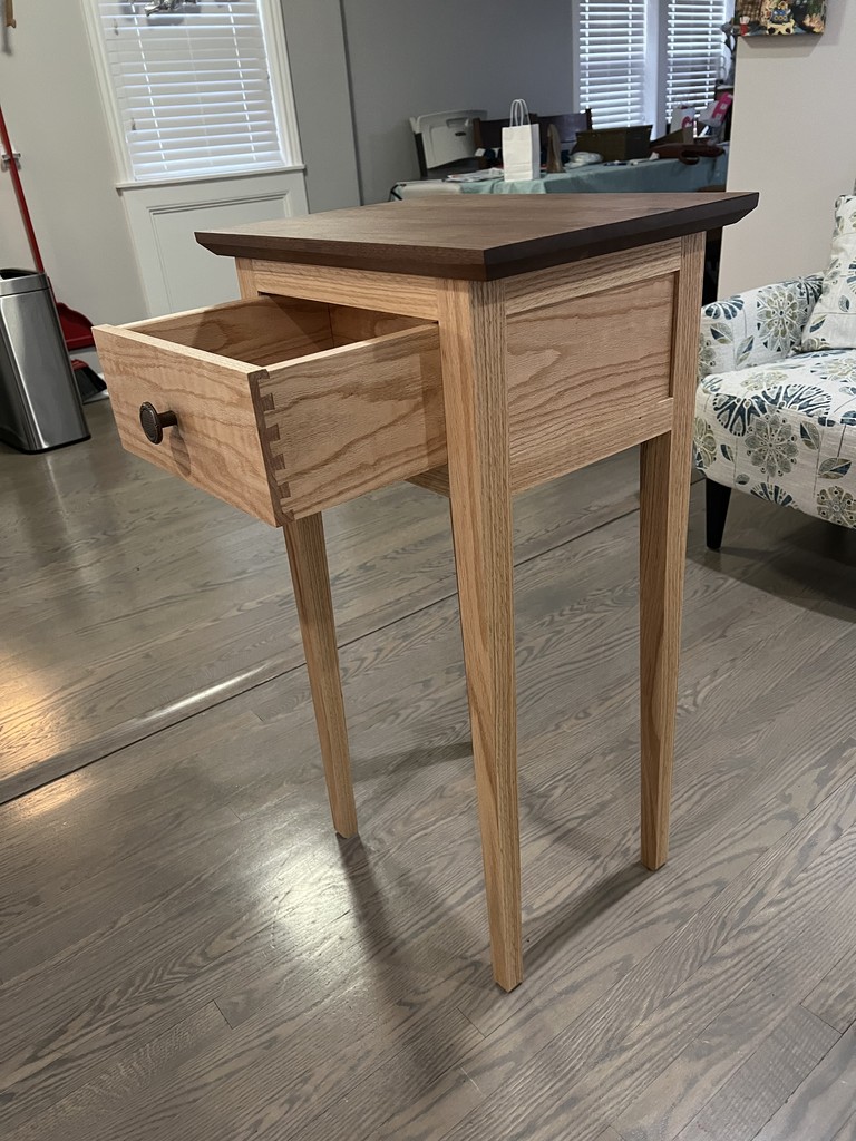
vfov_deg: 67.3
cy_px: 570
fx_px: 857
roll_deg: +6.2
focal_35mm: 26
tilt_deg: -26.9
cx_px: 428
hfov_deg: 53.1
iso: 320
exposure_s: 1/60
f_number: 1.5
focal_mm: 5.7
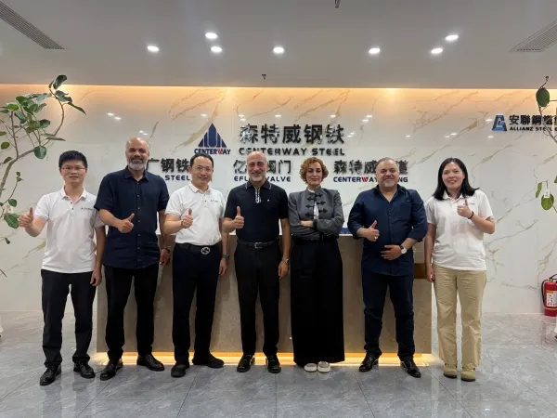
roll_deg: +0.0
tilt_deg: -0.1
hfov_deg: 67.3
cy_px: 209
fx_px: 418
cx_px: 278
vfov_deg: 53.1
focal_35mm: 26
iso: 100
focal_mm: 5.96
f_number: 1.6
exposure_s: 1/50
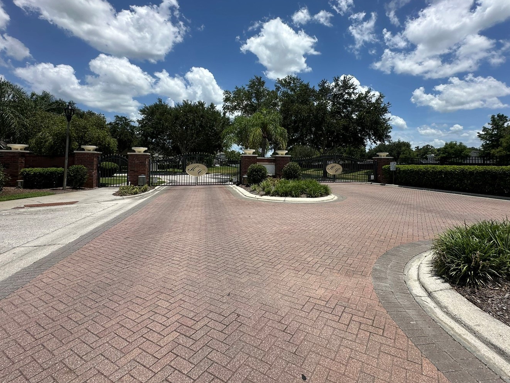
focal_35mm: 17
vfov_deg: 73.9
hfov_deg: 91.0
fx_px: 250
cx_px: 265
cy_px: 154
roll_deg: -0.3
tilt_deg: +1.7
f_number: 2.2
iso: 40
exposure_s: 1/2882
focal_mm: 2.22
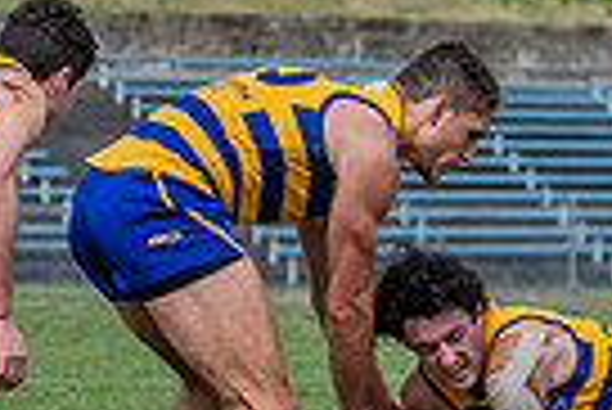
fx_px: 14703
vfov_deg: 1.6
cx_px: 463
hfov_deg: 2.4
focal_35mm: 864
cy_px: 292
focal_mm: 180
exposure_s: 1/1600
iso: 800
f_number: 8
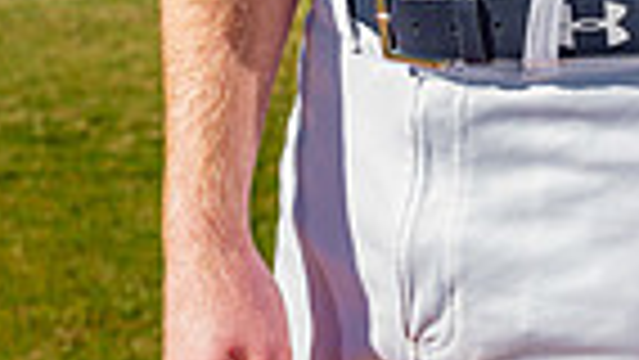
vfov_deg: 7.4
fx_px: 2593
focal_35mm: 153
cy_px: -549
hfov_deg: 13.9
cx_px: 576
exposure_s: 1/250
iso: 100
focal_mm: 46
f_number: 6.3
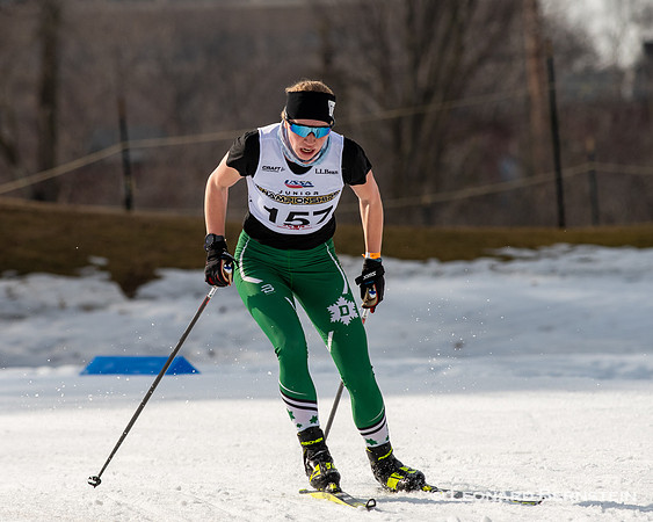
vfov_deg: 3.0
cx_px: 278
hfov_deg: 3.7
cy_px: 252
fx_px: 10114
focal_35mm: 523
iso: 400
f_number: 6.3
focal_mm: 300
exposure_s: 1/2000
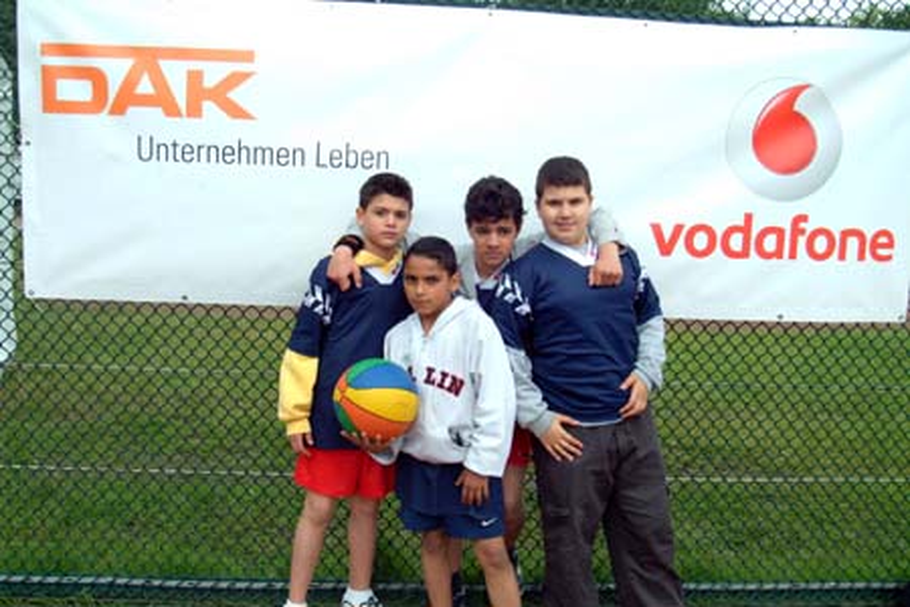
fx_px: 948
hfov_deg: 51.3
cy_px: 304
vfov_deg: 35.5
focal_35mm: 38
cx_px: 455
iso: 400
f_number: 8
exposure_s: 1/250
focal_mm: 25
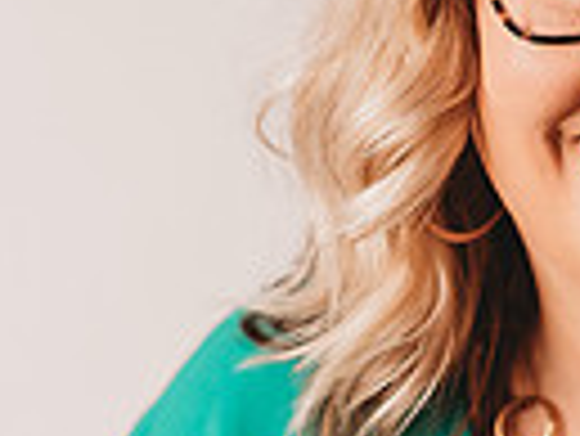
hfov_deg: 5.4
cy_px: 222
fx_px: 6155
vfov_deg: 4.1
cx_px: 220
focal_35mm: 367
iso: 100
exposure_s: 1/160
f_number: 2.5
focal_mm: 85
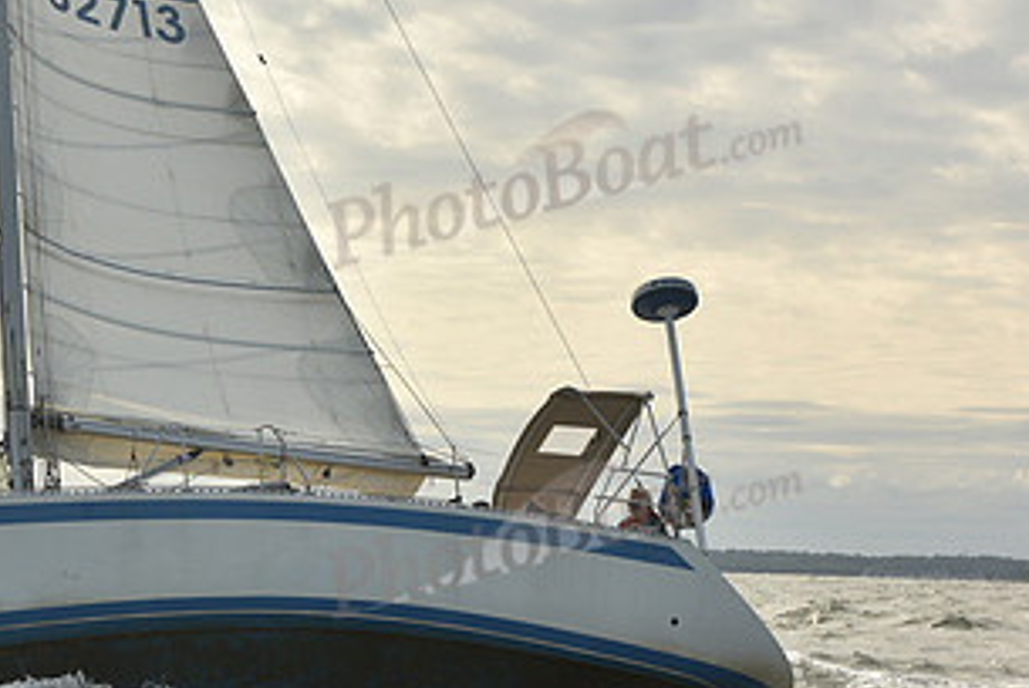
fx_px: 3805
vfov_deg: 10.3
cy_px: 403
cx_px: 155
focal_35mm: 133
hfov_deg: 15.3
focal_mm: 70
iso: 250
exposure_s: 1/800
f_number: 9
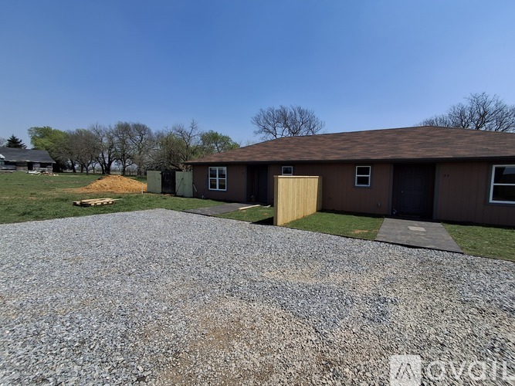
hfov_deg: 94.5
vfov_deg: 78.1
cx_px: 258
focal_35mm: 16
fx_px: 238
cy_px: 193
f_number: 2.2
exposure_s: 1/1818
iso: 40
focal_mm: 1.64
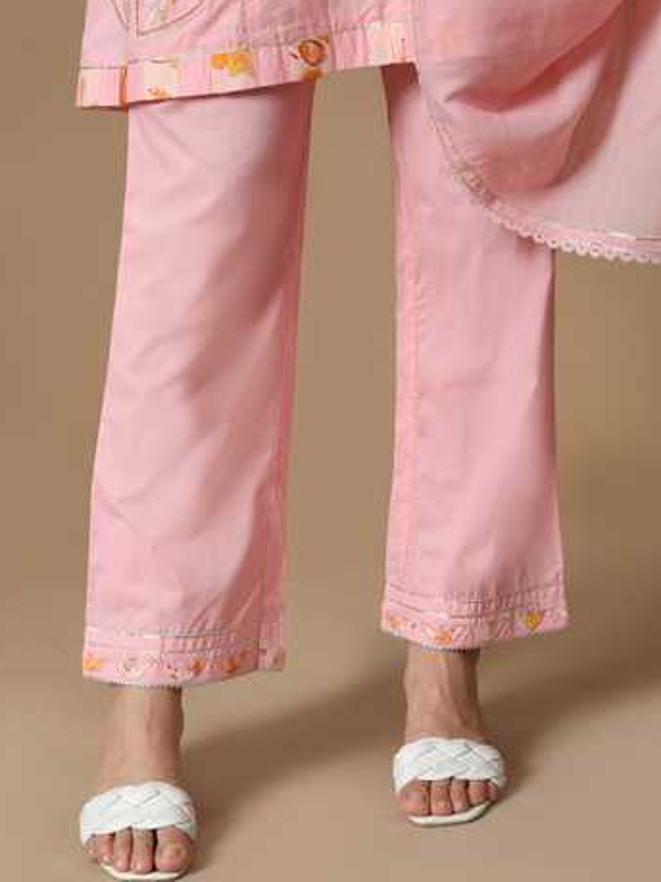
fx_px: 1961
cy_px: 404
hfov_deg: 19.1
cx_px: 327
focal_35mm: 77
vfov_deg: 25.3
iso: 200
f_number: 8
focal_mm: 70
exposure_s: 1/160
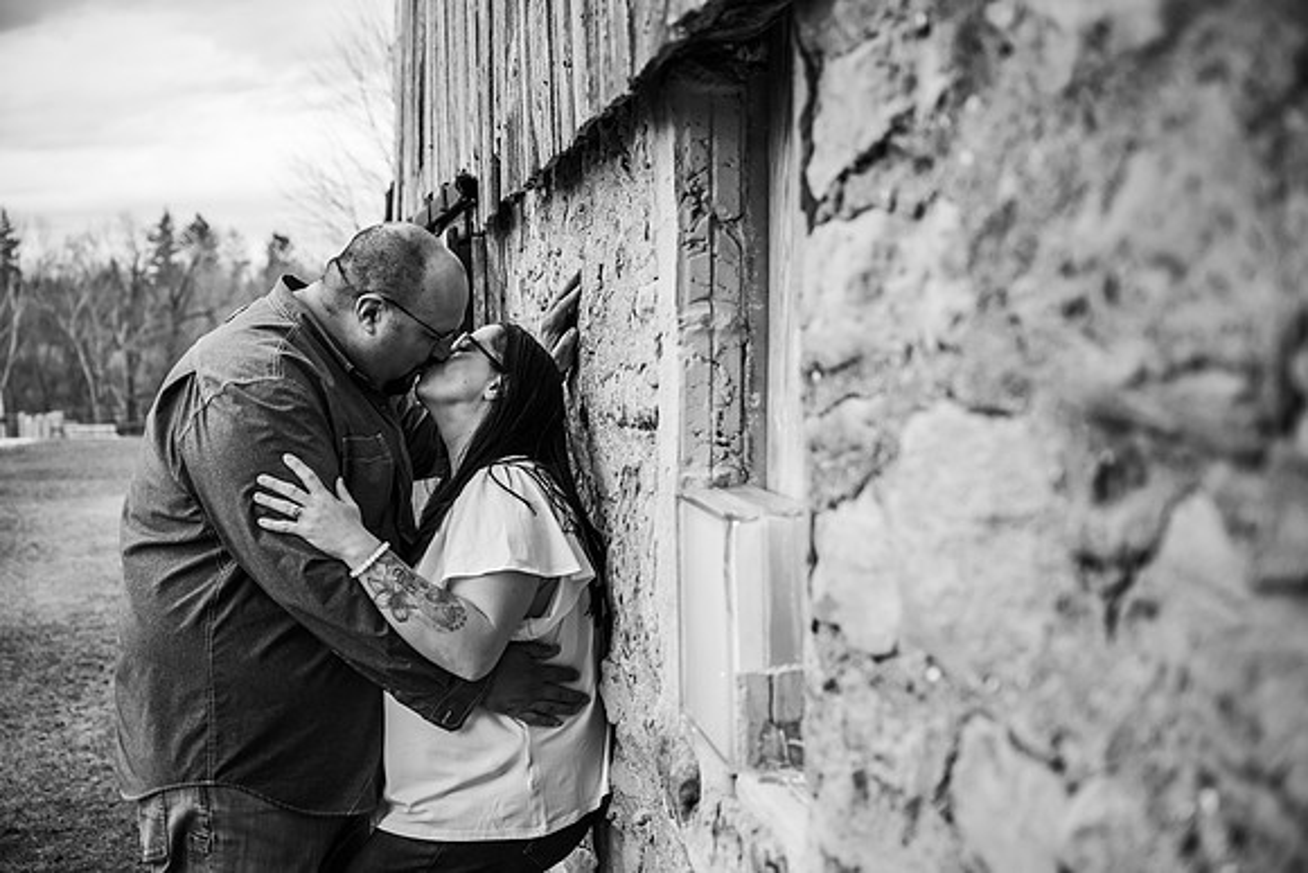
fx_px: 1672
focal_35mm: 46
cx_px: 654
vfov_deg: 29.3
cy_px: 436
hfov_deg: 42.7
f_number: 3.5
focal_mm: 46
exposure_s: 1/250
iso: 320
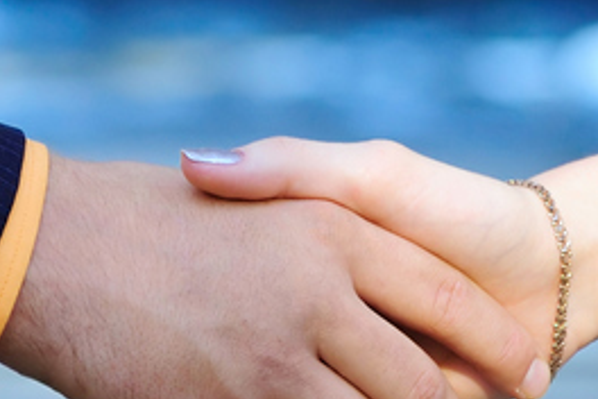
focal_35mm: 494
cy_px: 229
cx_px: 223
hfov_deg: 4.2
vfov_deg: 2.8
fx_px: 8205
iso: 200
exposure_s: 1/125
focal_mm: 120
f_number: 5.6
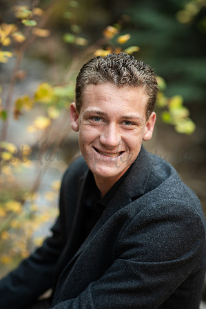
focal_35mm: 85
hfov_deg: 16.0
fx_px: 731
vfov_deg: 23.9
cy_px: 154
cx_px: 103
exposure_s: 1/200
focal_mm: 85
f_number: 1.8
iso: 250
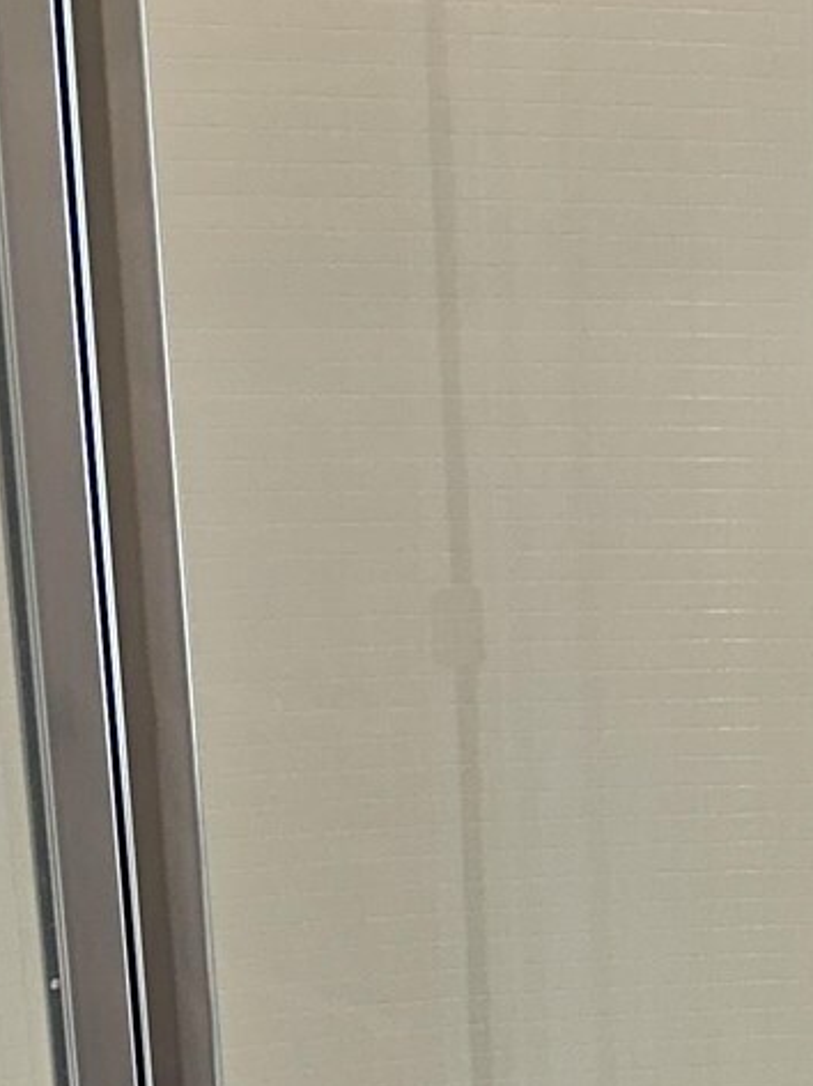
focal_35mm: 117
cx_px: 1203
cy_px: 1410
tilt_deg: -18.2
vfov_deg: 16.0
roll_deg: -0.9
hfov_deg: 12.1
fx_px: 3669
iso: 64
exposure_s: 1/120
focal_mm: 6.86
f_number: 1.78
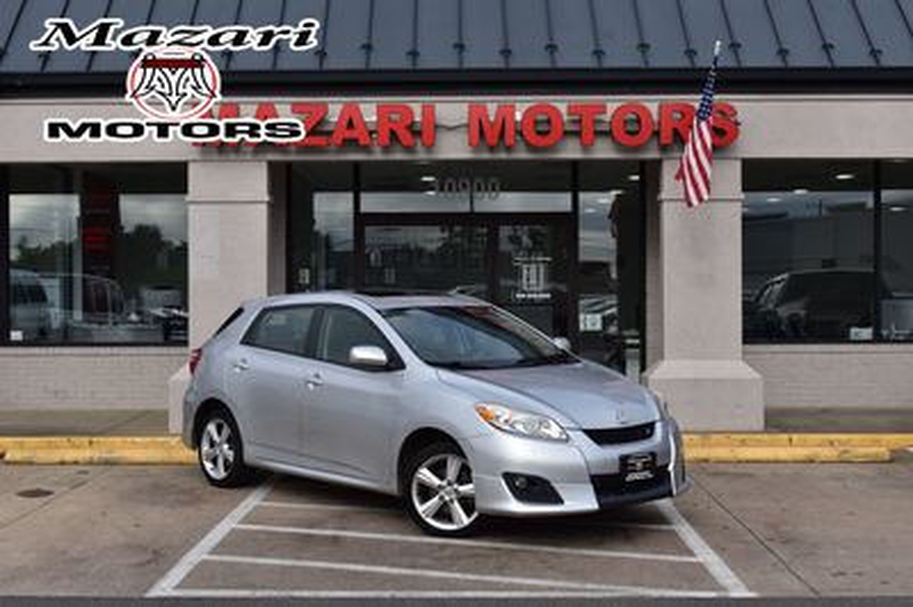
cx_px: 456
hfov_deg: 38.9
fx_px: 1292
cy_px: 304
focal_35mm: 51
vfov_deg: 26.4
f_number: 11
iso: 400
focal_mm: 34
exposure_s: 1/500
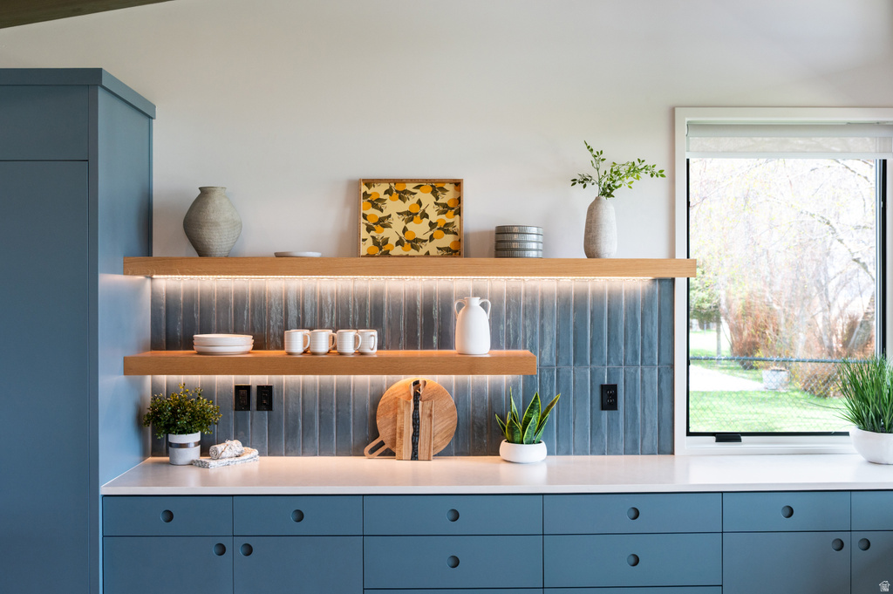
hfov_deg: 50.7
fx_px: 942
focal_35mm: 38
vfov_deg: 35.0
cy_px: 297
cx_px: 446
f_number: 7.1
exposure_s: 1/60
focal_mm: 38
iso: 500
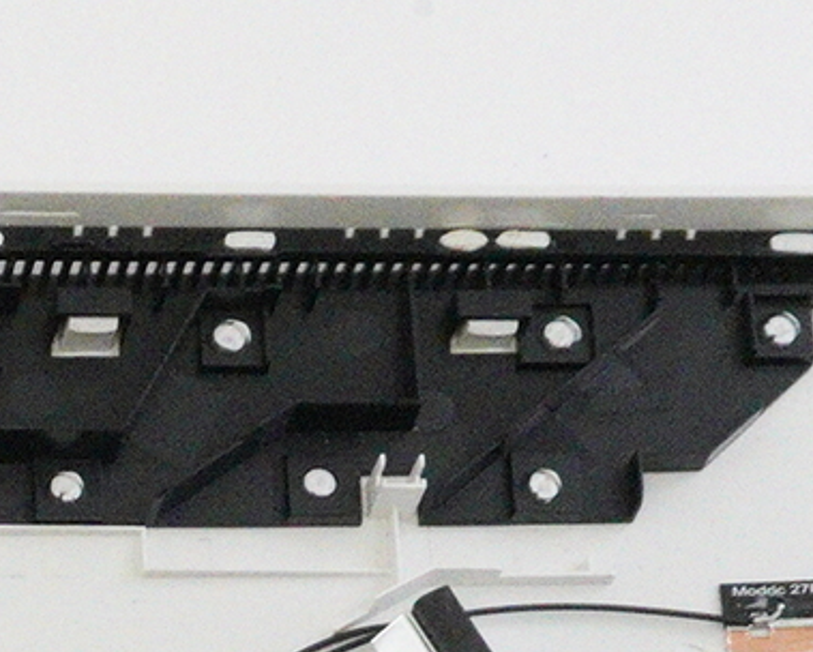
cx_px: -663
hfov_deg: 10.3
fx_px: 4241
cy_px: 1428
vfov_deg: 8.2
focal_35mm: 176
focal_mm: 19
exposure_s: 1/400
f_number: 5.6
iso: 6400
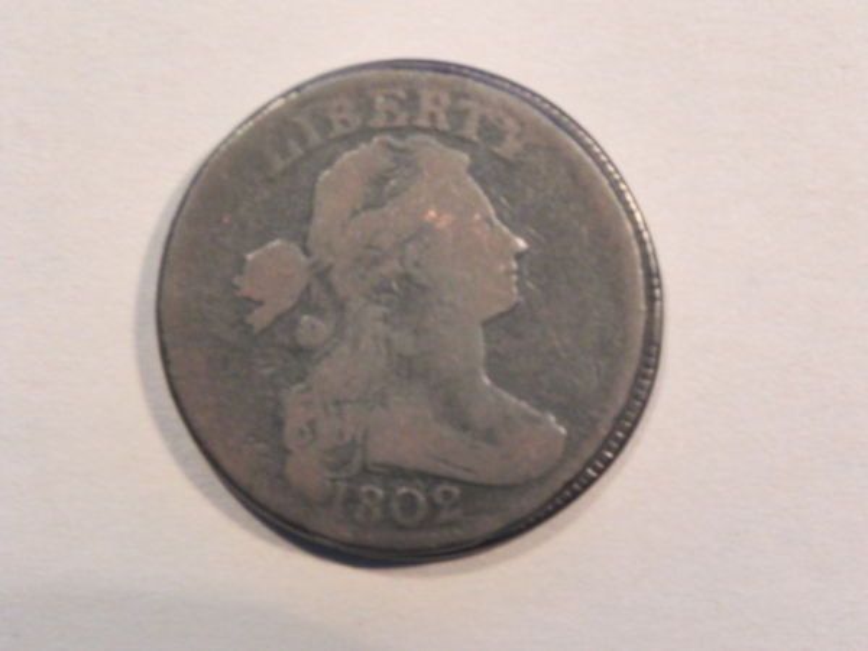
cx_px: 434
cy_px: 326
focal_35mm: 129
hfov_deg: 15.3
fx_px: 3235
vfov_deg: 11.5
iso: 391
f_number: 6.3
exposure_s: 1/29.8
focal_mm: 23
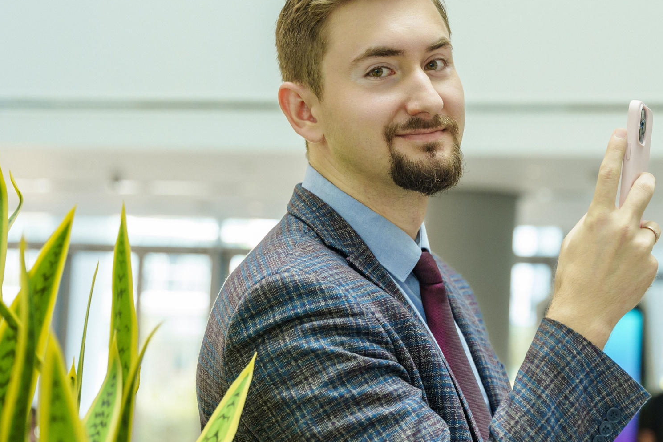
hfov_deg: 21.4
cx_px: 524
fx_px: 1731
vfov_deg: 14.5
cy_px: 238
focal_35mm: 94
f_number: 2.8
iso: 800
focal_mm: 54.7
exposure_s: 1/160
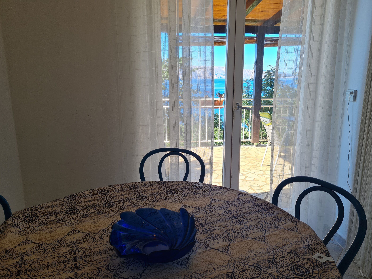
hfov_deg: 67.3
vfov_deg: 53.1
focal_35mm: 26
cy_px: 140
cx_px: 186
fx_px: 279
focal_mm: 5.4
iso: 50
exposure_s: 1/328
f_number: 1.8
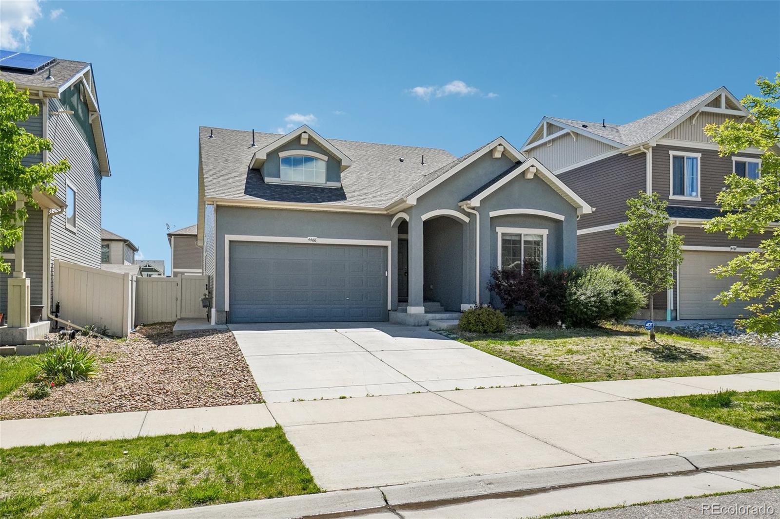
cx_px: 390
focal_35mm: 27
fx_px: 585
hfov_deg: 67.4
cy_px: 260
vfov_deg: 47.9
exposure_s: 1/1600
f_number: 8
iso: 400
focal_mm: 18
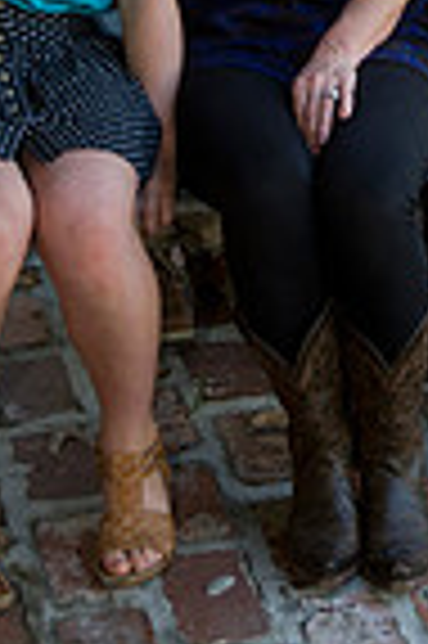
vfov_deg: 13.9
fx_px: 2538
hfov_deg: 9.6
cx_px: 394
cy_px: -203
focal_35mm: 142
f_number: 6.3
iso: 400
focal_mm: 45
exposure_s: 1/125
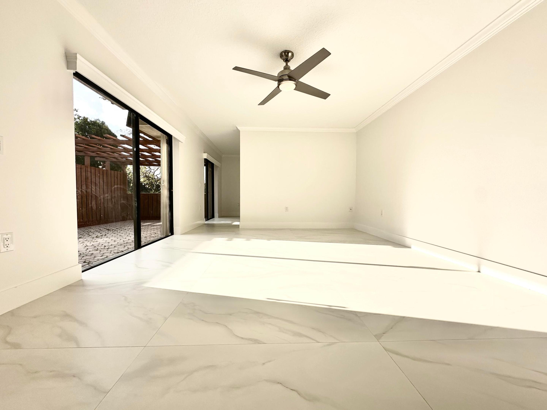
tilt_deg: -1.6
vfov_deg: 85.7
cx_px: 274
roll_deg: -0.3
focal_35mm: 14
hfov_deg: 102.1
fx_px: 221
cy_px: 205
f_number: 2.2
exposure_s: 1/868
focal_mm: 2.22
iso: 50
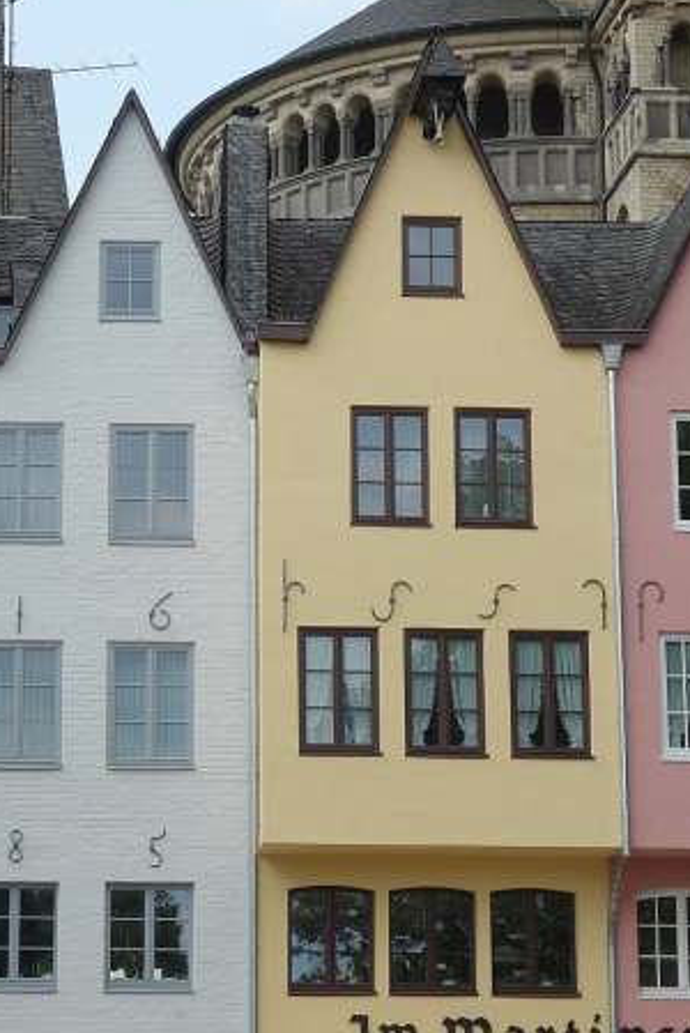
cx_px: 97
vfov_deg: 20.8
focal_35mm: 98
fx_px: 2813
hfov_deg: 13.9
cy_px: 572
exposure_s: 1/400
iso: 125
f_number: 5.6
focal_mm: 15.82
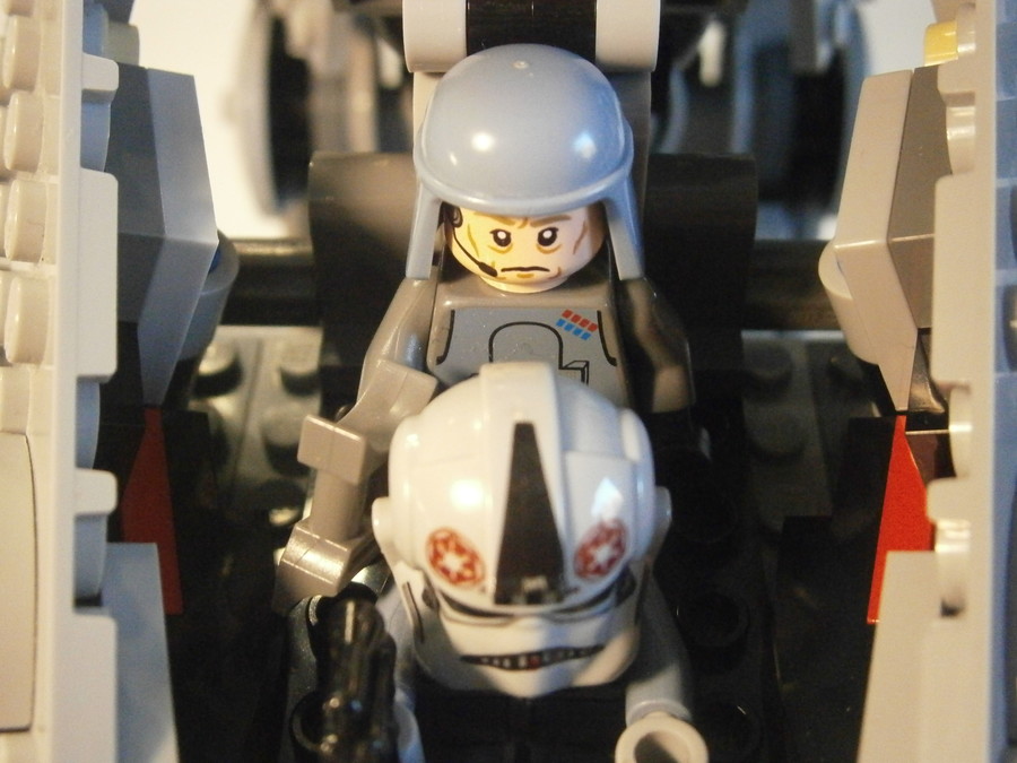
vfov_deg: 30.9
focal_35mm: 47
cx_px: 508
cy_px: 382
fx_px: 1381
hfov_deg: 40.4
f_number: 3.4
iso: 800
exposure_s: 1/40
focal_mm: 8.3
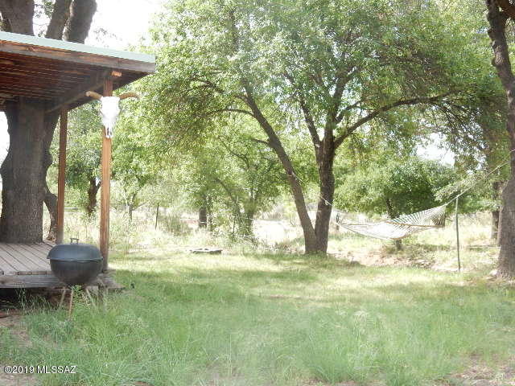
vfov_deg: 24.4
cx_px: 258
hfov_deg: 32.2
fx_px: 893
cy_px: 193
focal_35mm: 60
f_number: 4.5
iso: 200
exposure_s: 1/250
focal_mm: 10.7
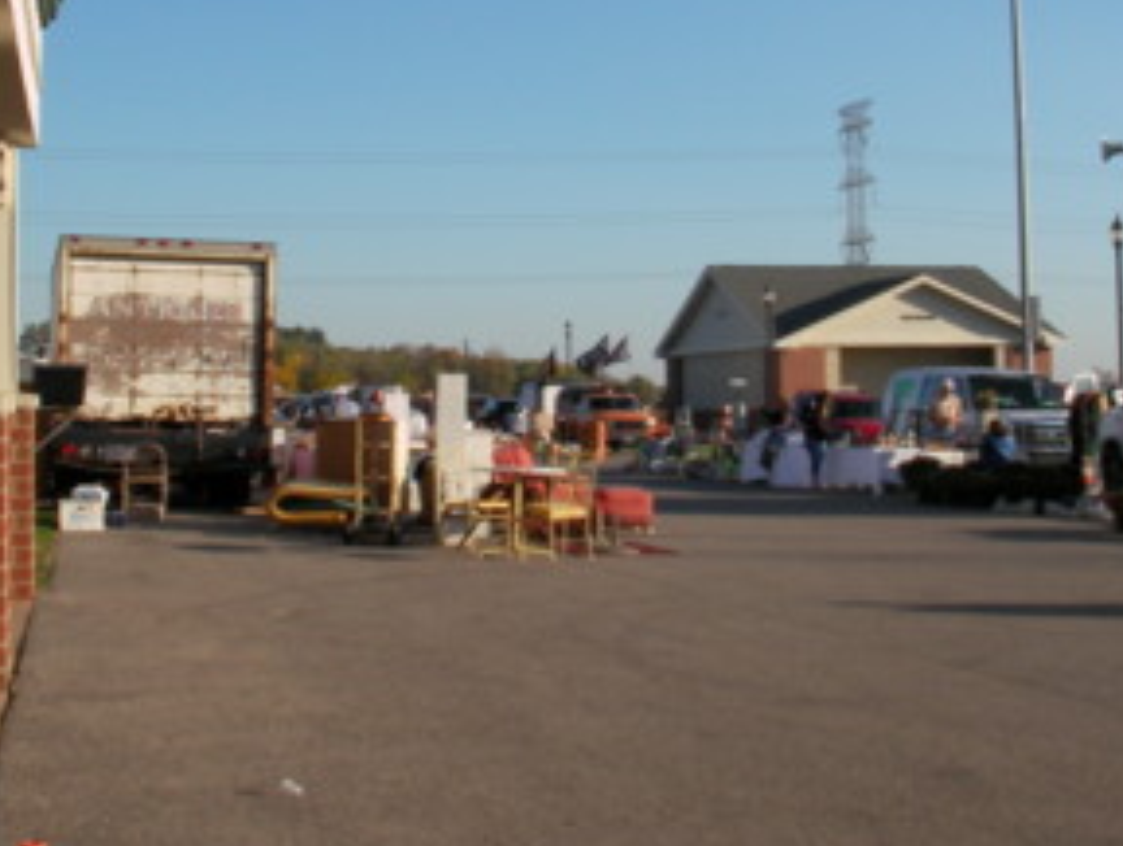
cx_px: 519
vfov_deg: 22.9
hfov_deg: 30.2
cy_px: 269
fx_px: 2080
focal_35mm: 64
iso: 50
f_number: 5.6
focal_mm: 6.3
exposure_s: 1/358
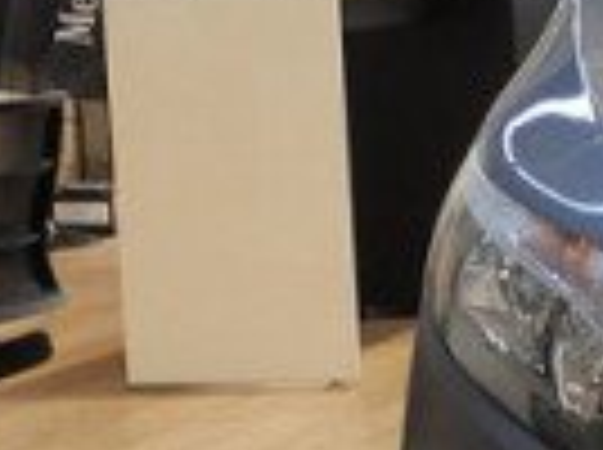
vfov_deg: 7.4
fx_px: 3495
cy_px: 216
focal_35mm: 201
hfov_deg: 9.3
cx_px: 1188
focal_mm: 21
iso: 1000
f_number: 4.7
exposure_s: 1/60
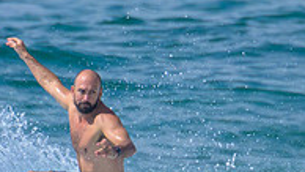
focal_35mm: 3424
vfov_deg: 0.4
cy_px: 217
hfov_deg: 0.6
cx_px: 105
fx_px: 27684
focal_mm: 800
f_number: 11
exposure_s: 1/2000
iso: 500
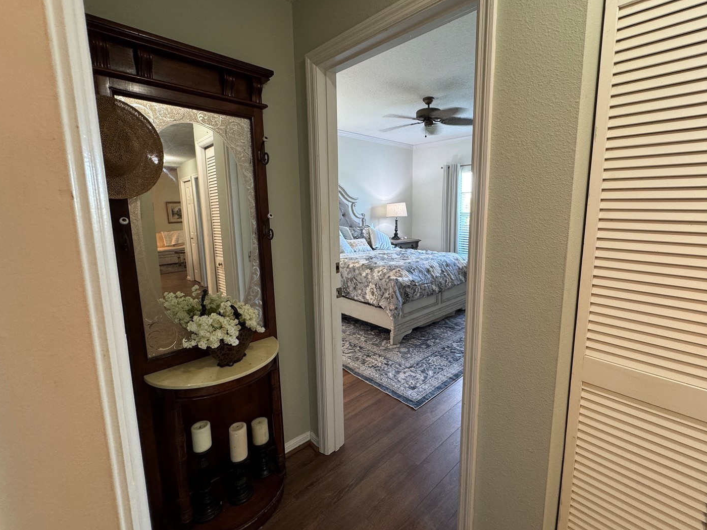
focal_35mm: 16
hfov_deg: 94.3
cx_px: 381
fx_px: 327
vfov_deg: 78.1
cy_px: 255
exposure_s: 1/60
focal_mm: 2.22
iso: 200
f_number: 2.2
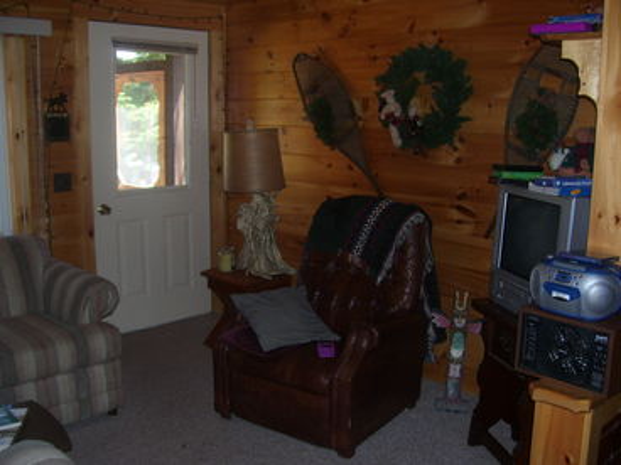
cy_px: 232
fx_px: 664
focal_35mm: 37
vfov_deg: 38.7
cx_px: 310
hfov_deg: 50.1
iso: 80
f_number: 2.7
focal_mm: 6
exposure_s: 1/60
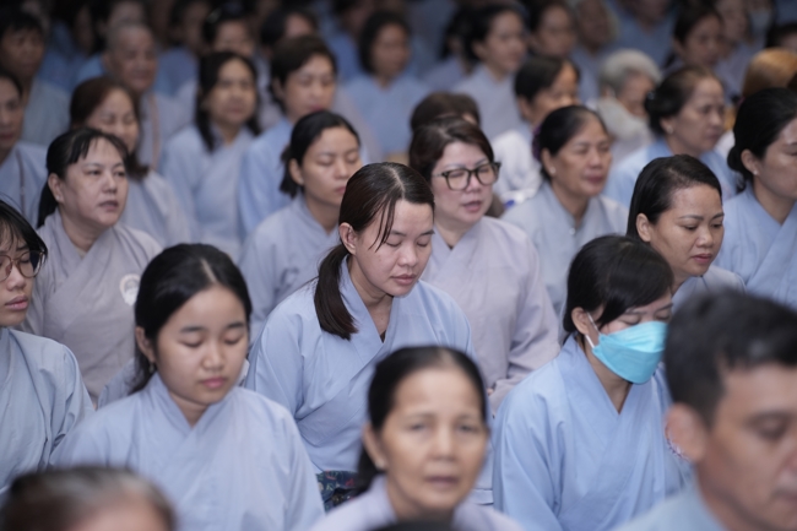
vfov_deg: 9.1
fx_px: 3320
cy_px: 266
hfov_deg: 13.7
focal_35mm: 150
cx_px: 398
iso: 800
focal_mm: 150
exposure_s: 1/160
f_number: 2.8
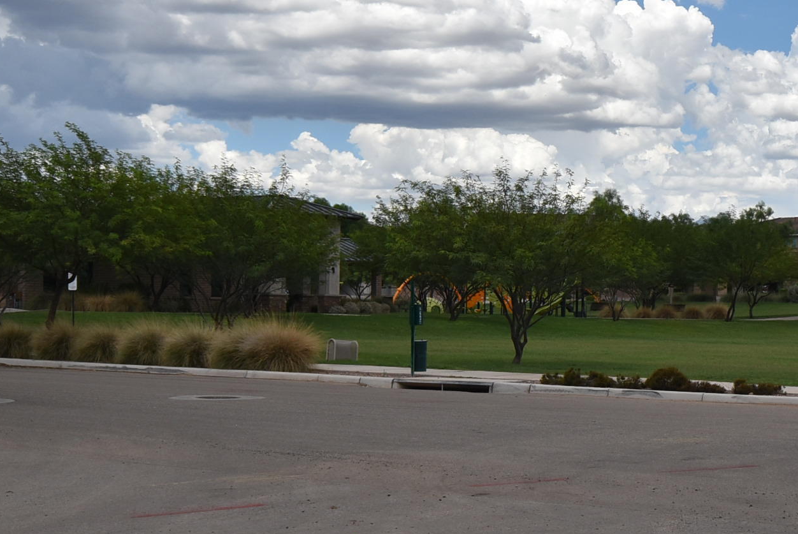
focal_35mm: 86
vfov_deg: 15.9
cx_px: 732
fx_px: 1908
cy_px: 291
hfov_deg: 23.0
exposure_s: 1/400
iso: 200
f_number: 10
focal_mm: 24
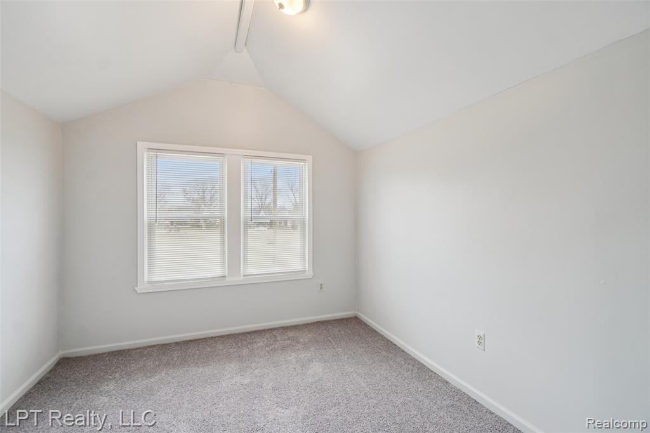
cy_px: 216
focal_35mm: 15
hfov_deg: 100.4
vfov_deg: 77.3
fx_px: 271
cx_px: 325
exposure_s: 1/30
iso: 200
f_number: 8
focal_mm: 10
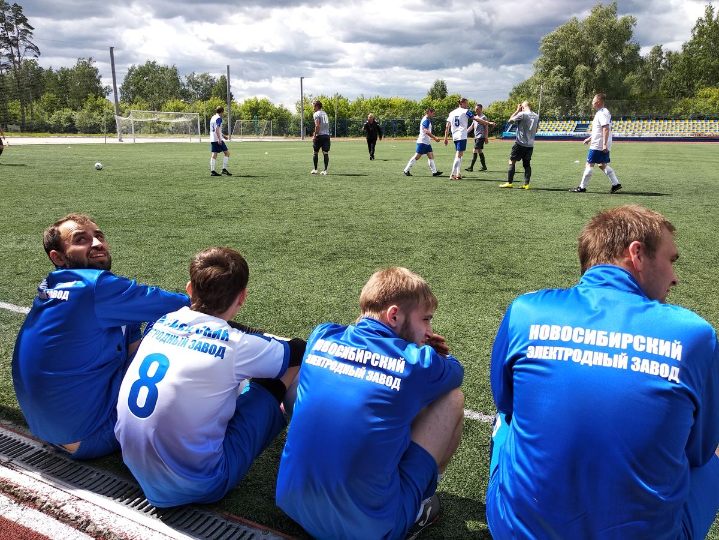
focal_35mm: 26
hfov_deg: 67.3
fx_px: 540
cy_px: 270
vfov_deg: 53.1
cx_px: 360
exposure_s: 1/676
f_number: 2.2
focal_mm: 3.81
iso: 100
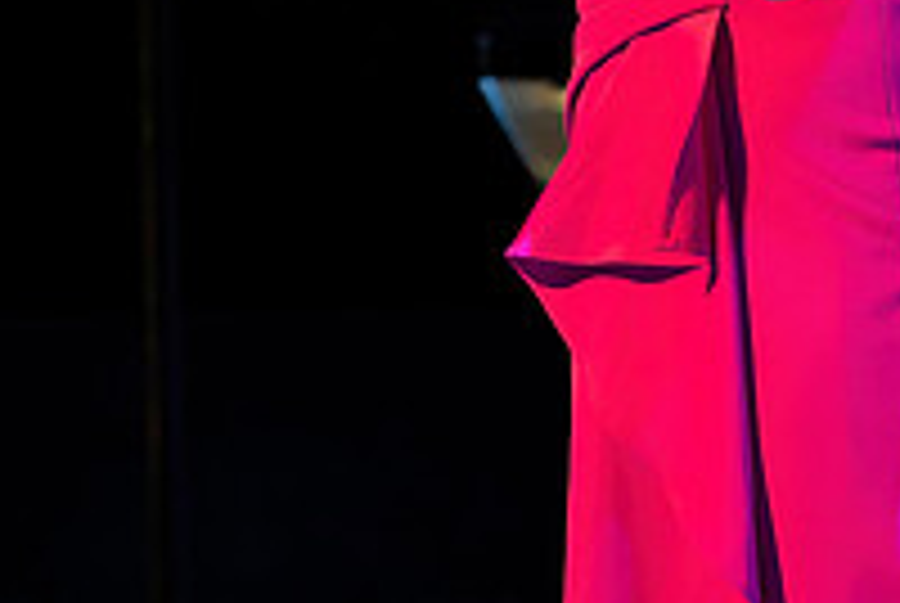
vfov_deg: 1.2
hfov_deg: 1.8
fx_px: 28617
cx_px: 257
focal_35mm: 1143
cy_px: -322
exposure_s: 1/250
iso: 4000
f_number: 5.6
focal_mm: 361
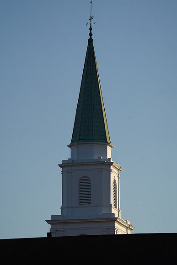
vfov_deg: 10.3
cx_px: 88
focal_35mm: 200
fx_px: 1474
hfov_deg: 6.9
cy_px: 132
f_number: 5.6
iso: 320
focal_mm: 200
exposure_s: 1/2000
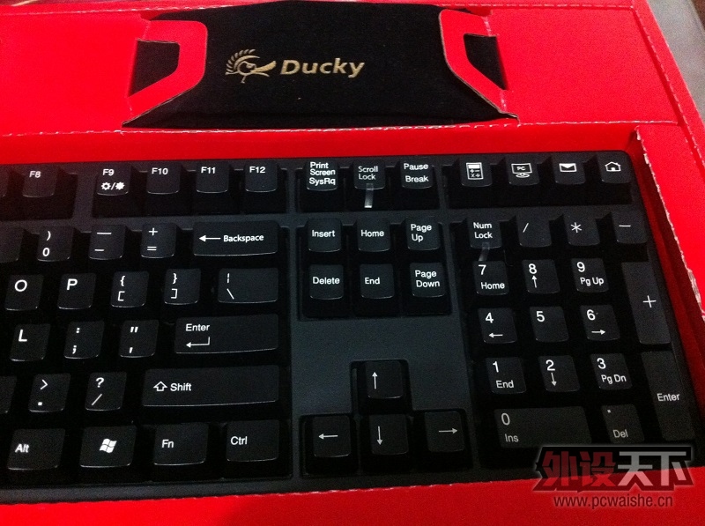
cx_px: 352
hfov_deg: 52.7
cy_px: 263
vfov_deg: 40.6
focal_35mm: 35
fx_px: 712
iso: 1000
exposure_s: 1/15
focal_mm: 3.85
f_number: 2.8
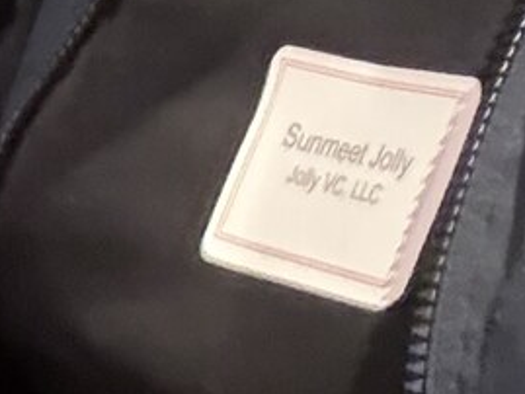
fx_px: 2595
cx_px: -660
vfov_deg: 8.2
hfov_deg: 10.3
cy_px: -468
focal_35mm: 171
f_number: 1.9
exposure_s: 1/17
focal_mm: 2.69
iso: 640
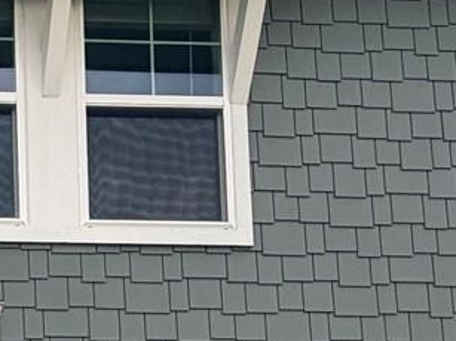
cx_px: -257
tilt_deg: +4.2
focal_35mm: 73
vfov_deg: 15.5
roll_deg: +0.1
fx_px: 961
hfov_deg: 21.6
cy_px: 707
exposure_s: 1/121
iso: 100
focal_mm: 2.22
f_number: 2.2
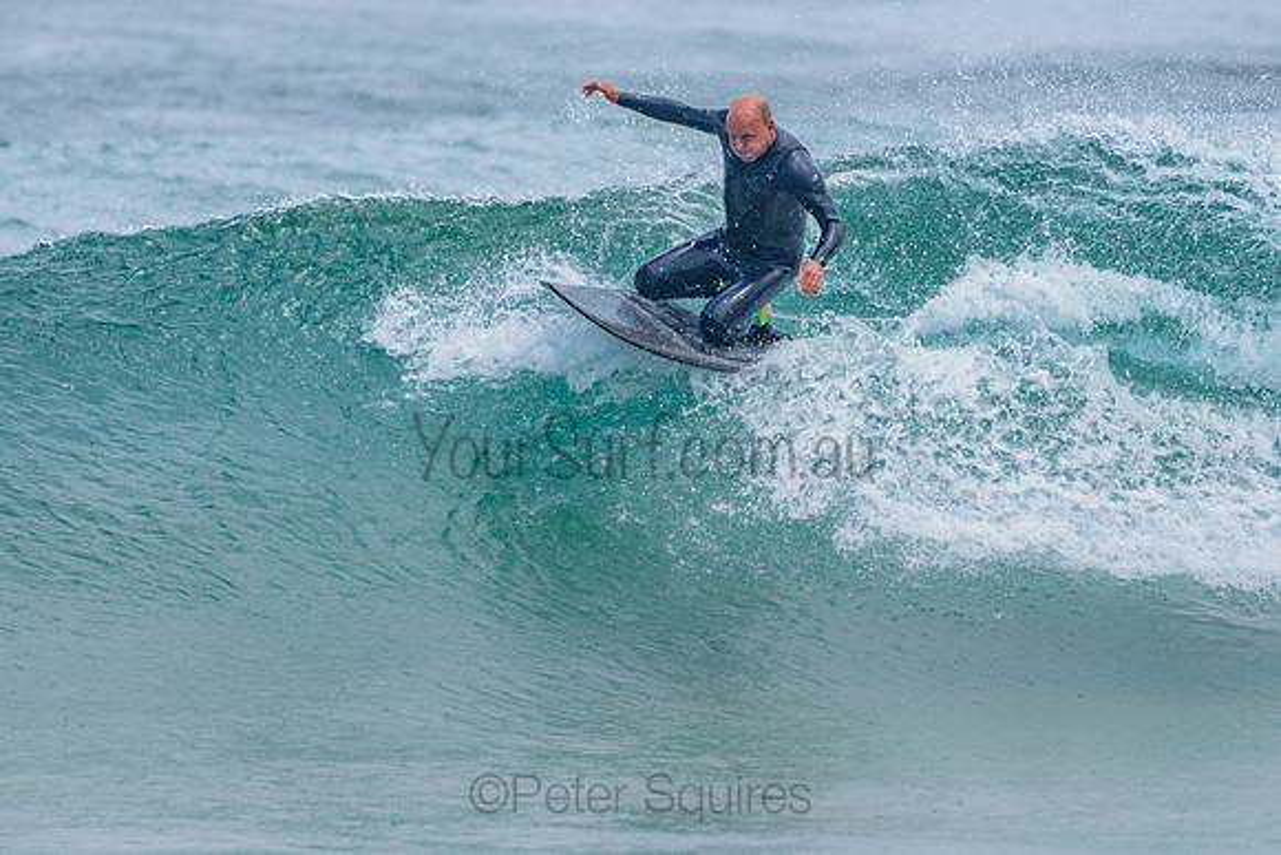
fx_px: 21807
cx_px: 676
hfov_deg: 3.4
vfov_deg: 2.2
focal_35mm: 613
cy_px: 406
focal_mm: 500
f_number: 5.6
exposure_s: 1/2000
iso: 400
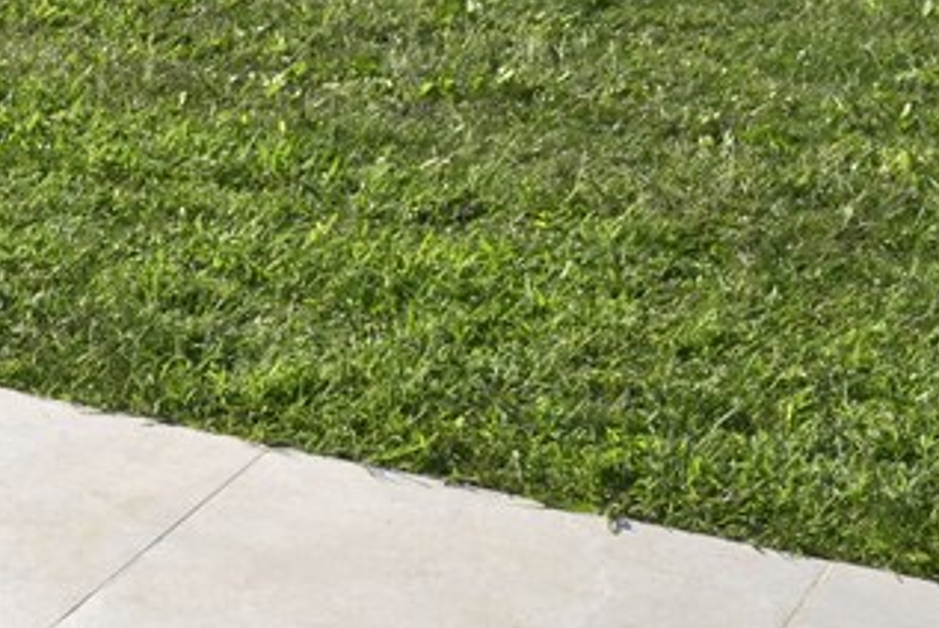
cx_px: -1357
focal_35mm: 148
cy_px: 1472
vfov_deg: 8.5
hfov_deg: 11.4
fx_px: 3864
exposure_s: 1/500
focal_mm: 29
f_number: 11
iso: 100
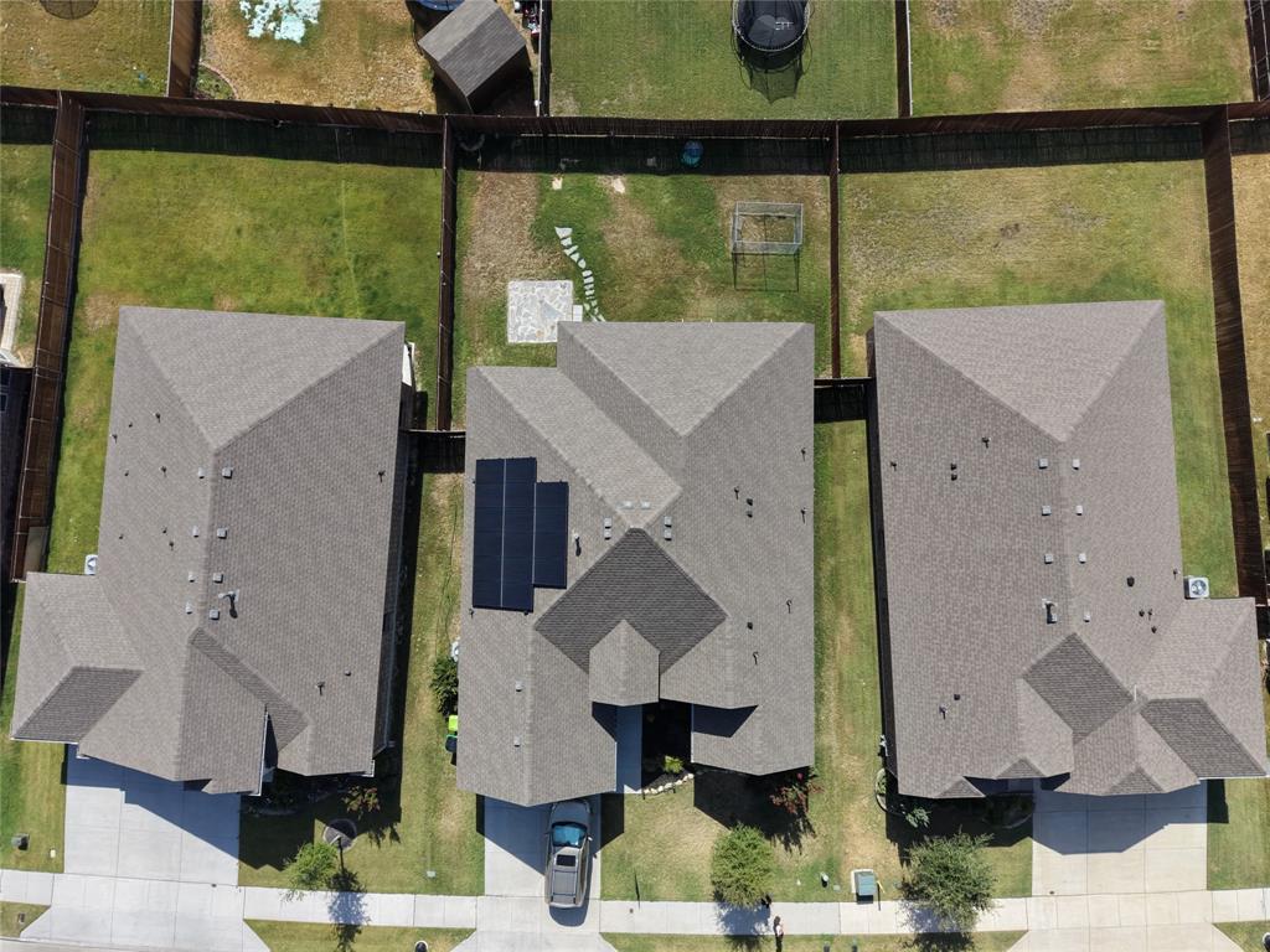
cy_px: 476
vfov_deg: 56.8
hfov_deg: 71.6
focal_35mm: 24
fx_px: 881
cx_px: 635
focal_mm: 8.67
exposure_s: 1/5000
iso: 200
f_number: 1.8
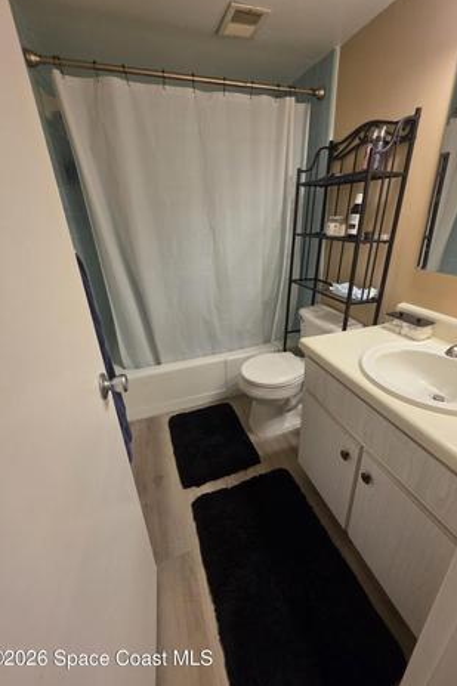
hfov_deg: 80.9
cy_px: 336
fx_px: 267
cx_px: 253
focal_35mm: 14
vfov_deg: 104.3
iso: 200
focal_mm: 2.2
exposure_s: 1/120
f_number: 1.9
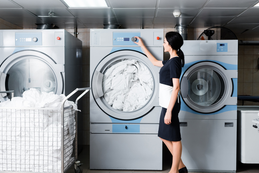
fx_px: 338
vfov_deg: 28.7
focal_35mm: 47
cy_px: 96
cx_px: 127
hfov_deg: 41.9
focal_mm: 42
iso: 250
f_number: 3.5
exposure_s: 1/200
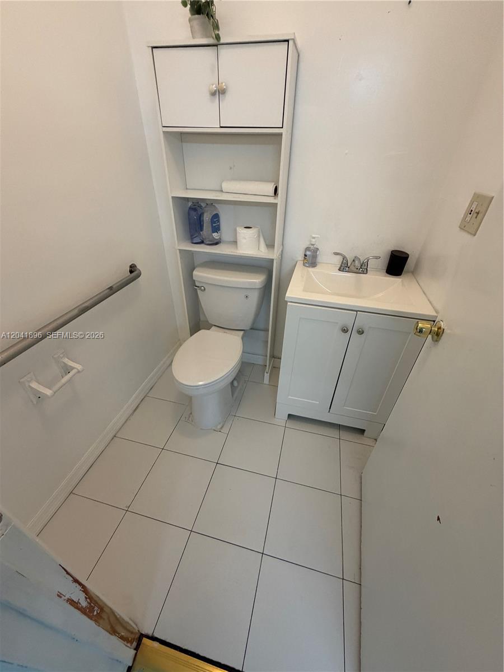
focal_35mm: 14
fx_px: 272
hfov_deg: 85.7
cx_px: 252
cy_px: 336
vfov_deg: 102.1
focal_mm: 2.22
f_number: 2.2
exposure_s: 1/120
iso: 320
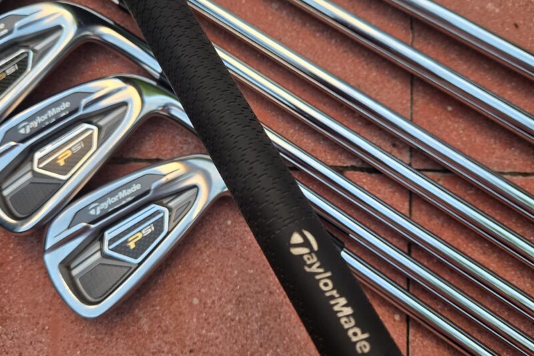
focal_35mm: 24
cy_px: 163
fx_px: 356
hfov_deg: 73.7
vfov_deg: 53.1
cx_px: 267
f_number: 1.8
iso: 200
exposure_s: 1/180
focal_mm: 5.4
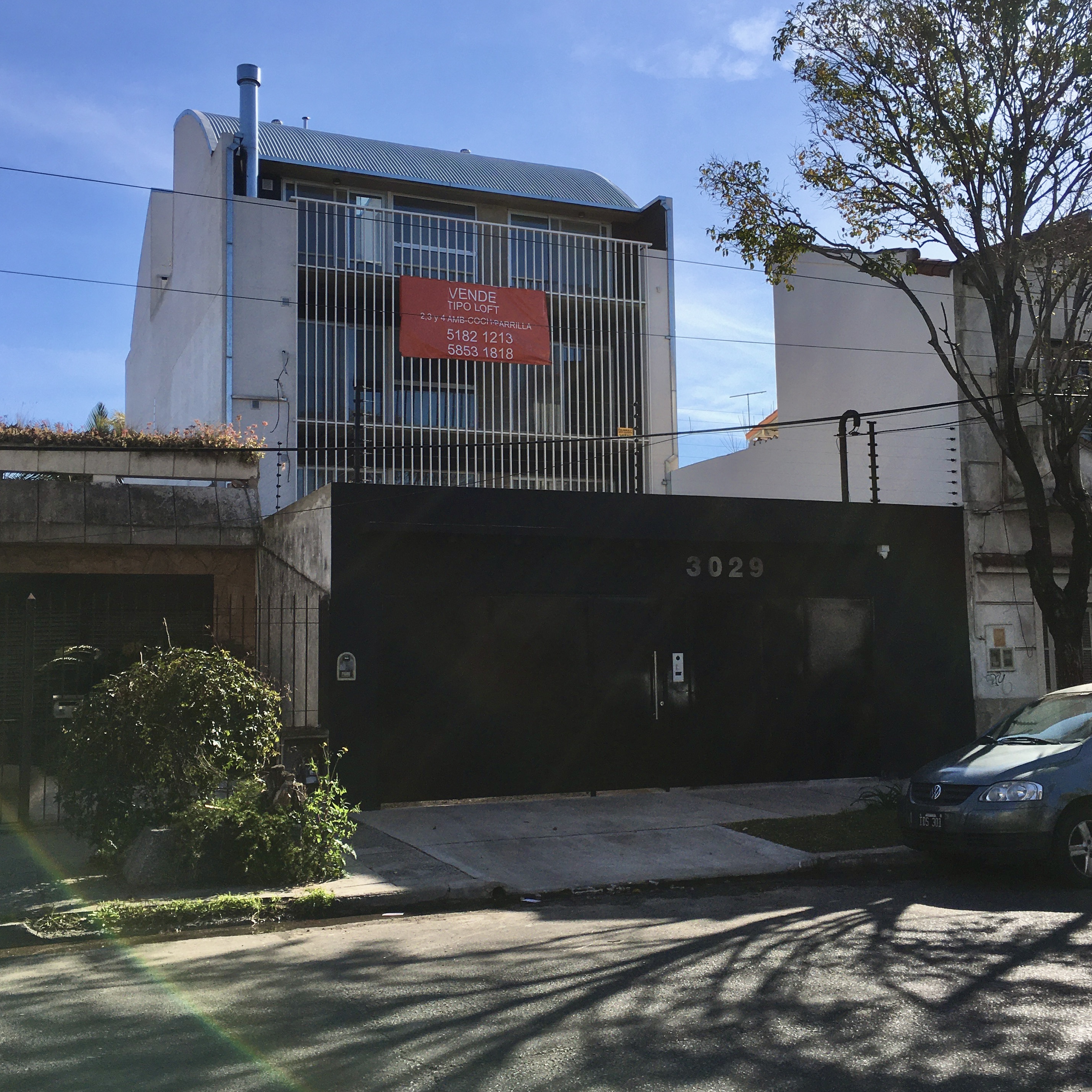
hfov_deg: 46.0
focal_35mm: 36
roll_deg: +1.5
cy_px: 539
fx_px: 1285
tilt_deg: +8.1
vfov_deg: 46.0
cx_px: 558
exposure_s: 1/1789
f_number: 2.2
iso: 25
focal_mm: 4.15
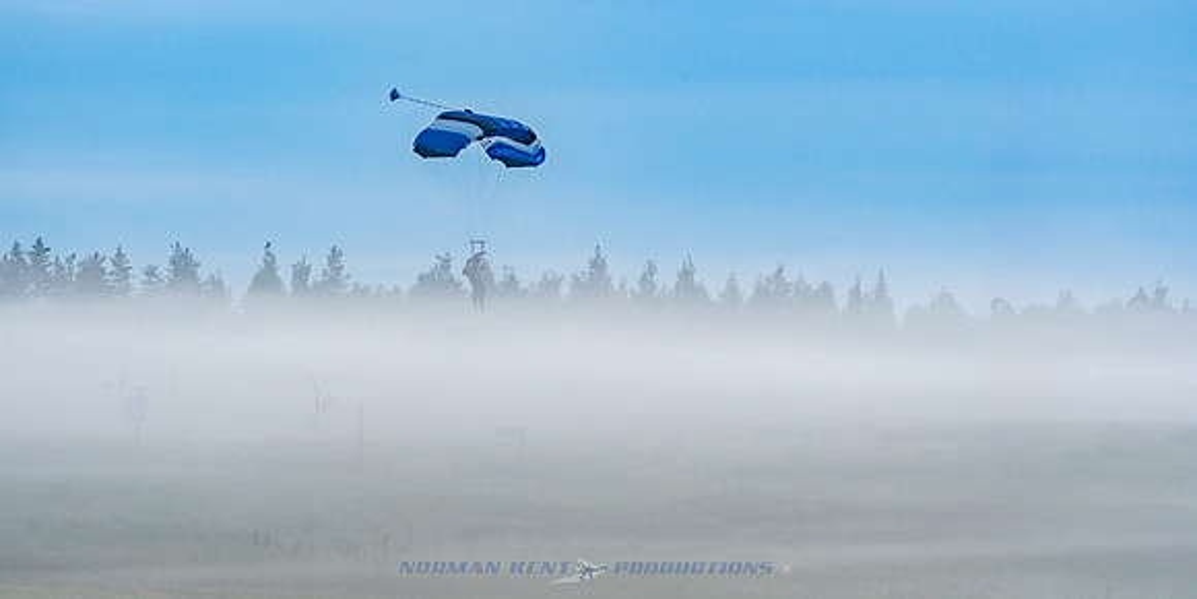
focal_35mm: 215
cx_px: 598
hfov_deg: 10.3
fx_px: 6649
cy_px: 245
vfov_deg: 5.2
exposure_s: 1/250
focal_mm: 200
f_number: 5.6
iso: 1000
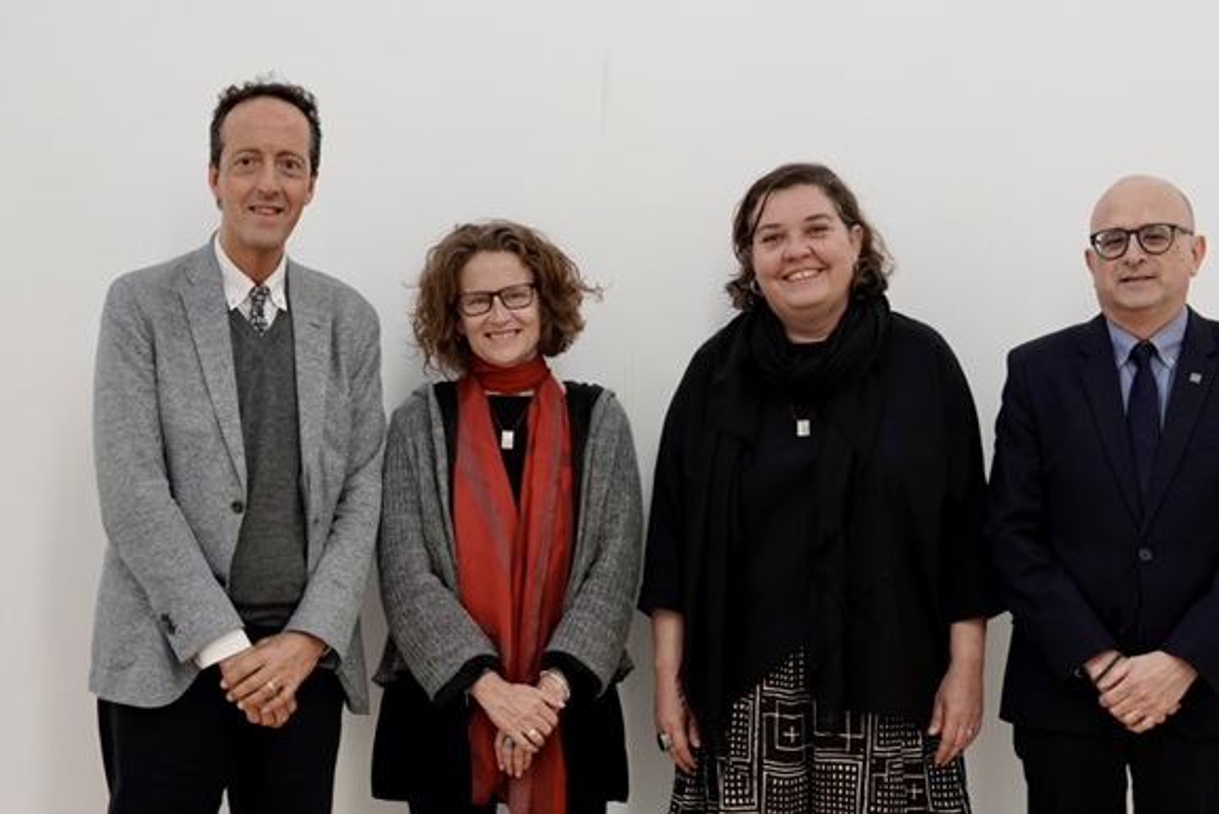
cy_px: 620
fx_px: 2168
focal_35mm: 64
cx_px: 650
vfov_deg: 21.1
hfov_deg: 31.4
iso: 1250
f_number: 5.6
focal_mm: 37
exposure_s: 1/200
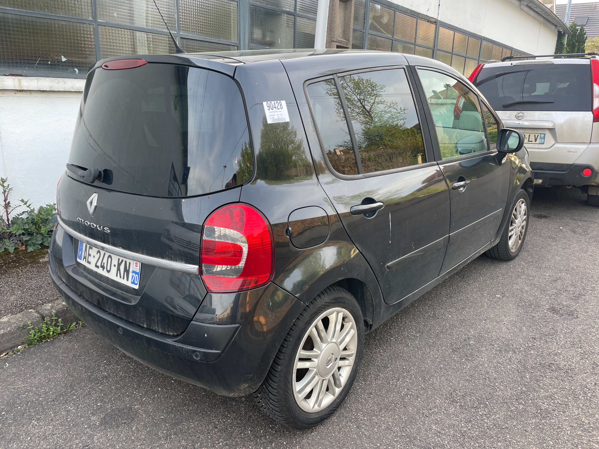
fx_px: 450
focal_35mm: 26
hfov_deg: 67.3
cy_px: 224
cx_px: 300
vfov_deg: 53.1
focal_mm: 4.2
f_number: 1.6
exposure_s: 1/156
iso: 32
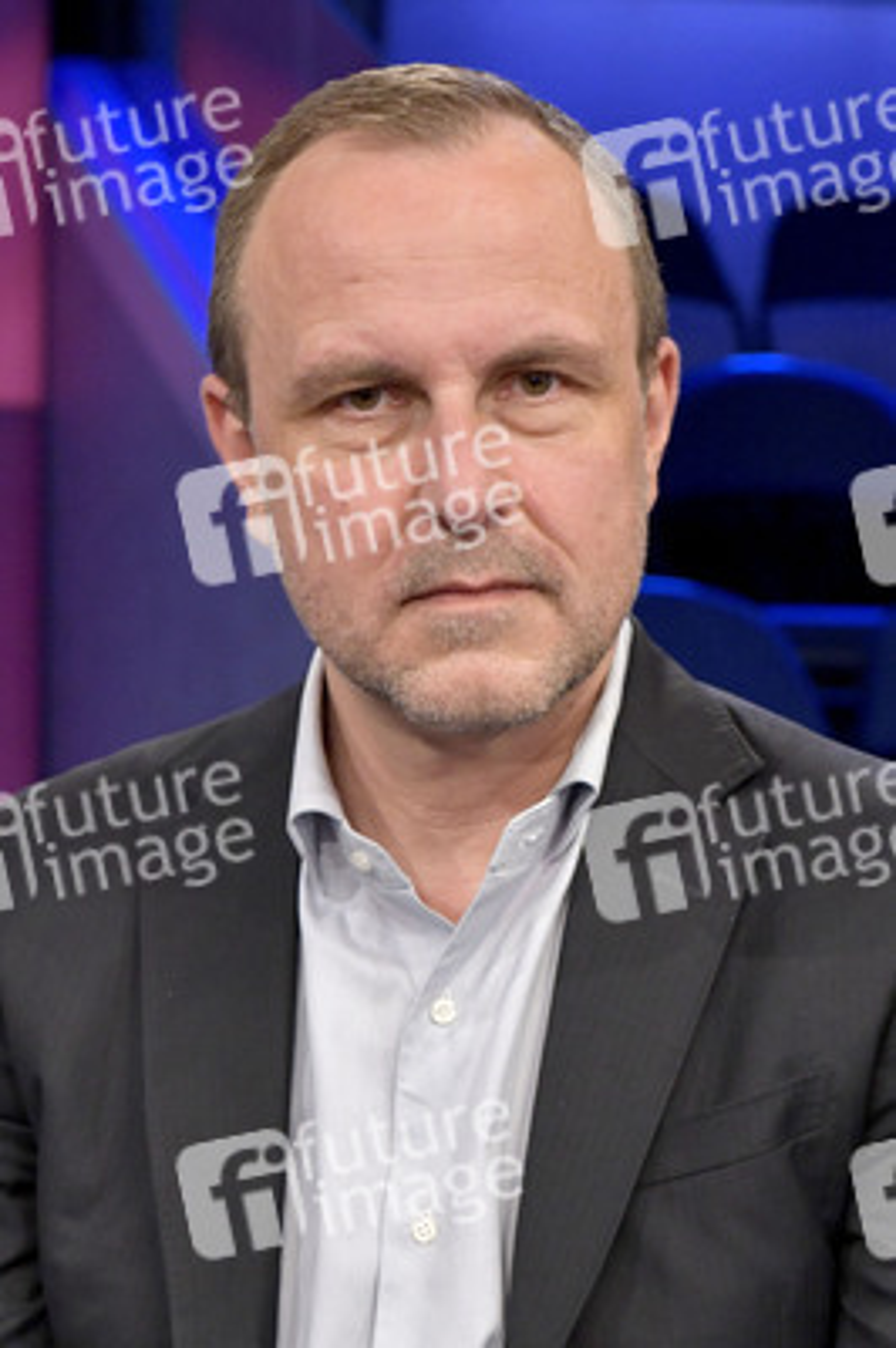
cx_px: 448
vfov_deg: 30.5
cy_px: 674
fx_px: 2468
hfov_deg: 20.6
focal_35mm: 66
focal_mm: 66
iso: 2500
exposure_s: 1/200
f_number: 6.3
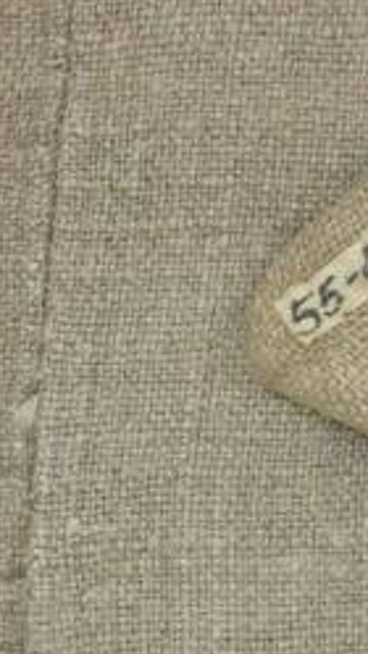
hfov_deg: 10.9
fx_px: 1926
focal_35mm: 111
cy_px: 553
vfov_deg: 19.0
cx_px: 166
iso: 50
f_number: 2.8
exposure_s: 1/15.8
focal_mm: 7.8
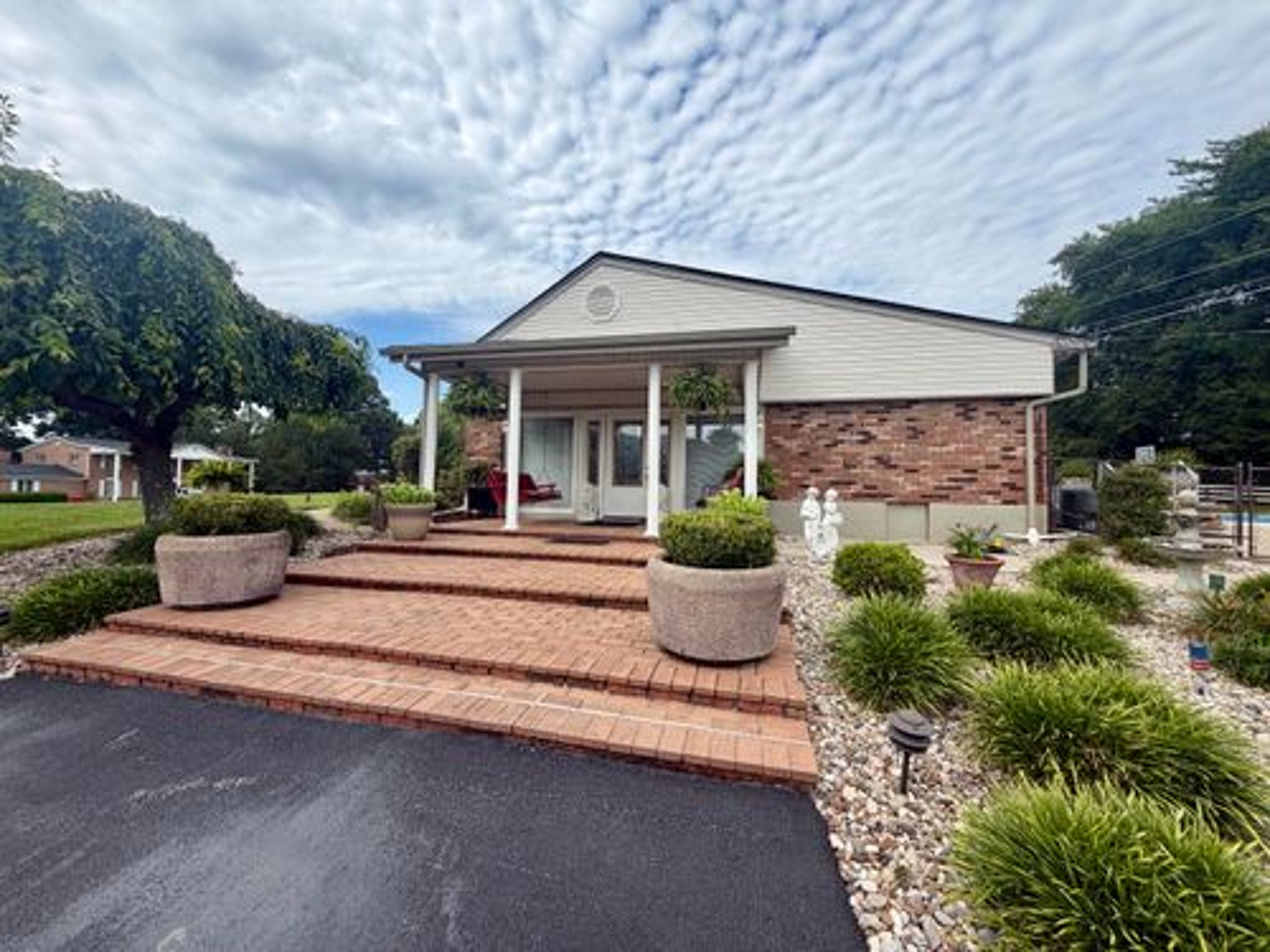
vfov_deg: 85.7
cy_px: 476
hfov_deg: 102.1
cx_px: 635
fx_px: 514
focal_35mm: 14
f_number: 2.2
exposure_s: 1/942
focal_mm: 2.22
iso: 20
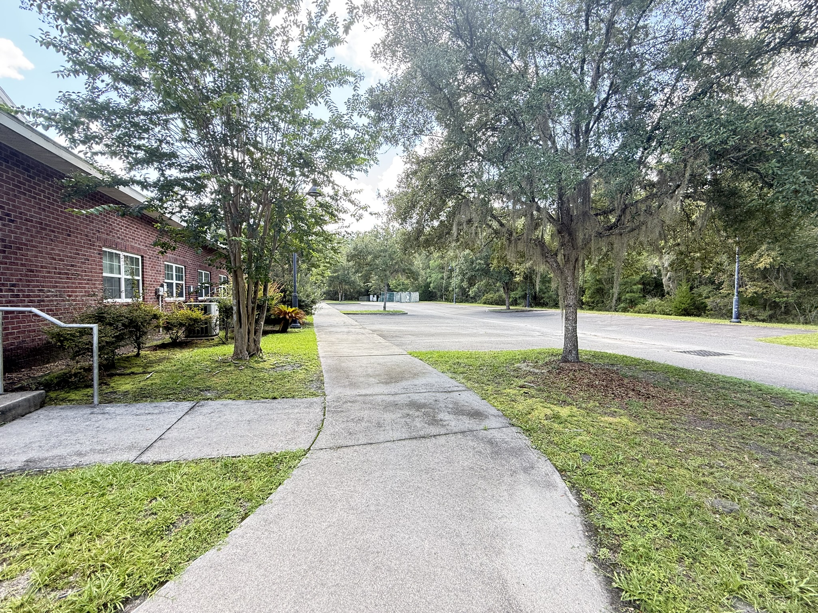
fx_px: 331
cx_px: 409
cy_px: 306
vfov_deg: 85.7
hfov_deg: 102.1
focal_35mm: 14
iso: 64
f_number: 2.2
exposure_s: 1/99
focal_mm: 2.22
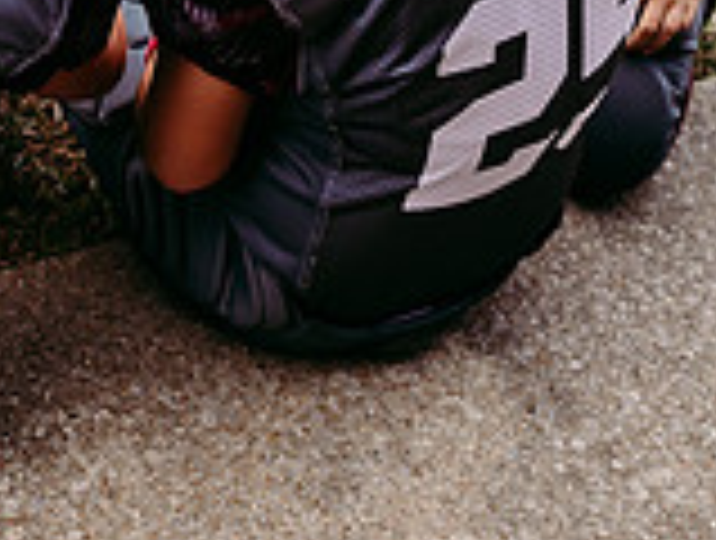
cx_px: -194
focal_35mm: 84
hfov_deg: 21.2
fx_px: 1741
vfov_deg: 16.9
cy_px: -101
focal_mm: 24
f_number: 3.5
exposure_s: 1/400
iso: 160
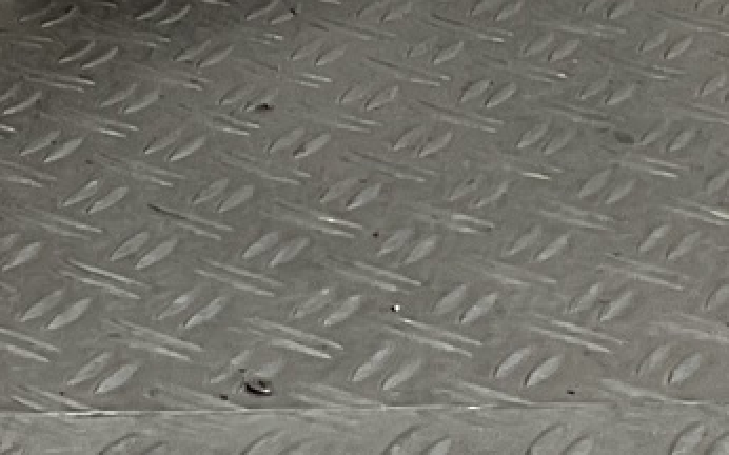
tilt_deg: -8.3
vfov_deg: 6.8
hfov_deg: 9.8
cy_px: -807
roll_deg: +0.1
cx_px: -1222
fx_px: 3555
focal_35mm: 179
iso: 16
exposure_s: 1/190
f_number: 1.8
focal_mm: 3
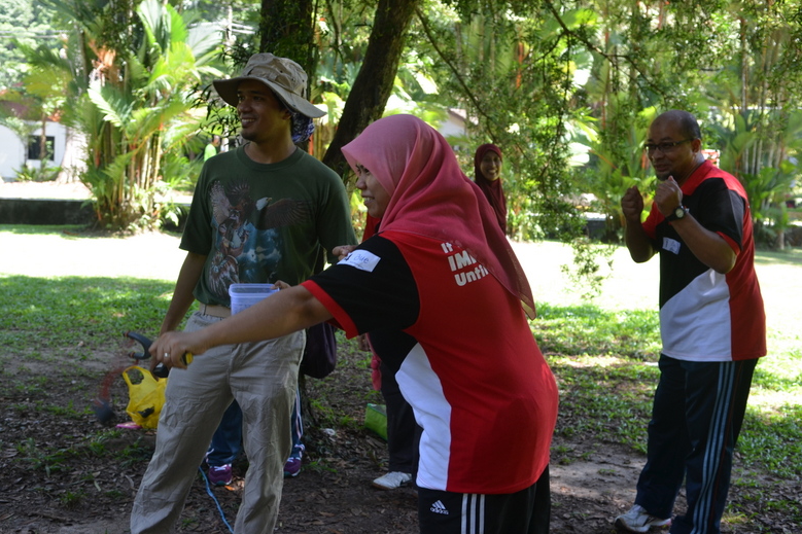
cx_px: 393
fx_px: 891
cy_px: 272
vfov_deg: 33.4
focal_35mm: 40
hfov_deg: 48.5
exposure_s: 1/125
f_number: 4
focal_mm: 26
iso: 250
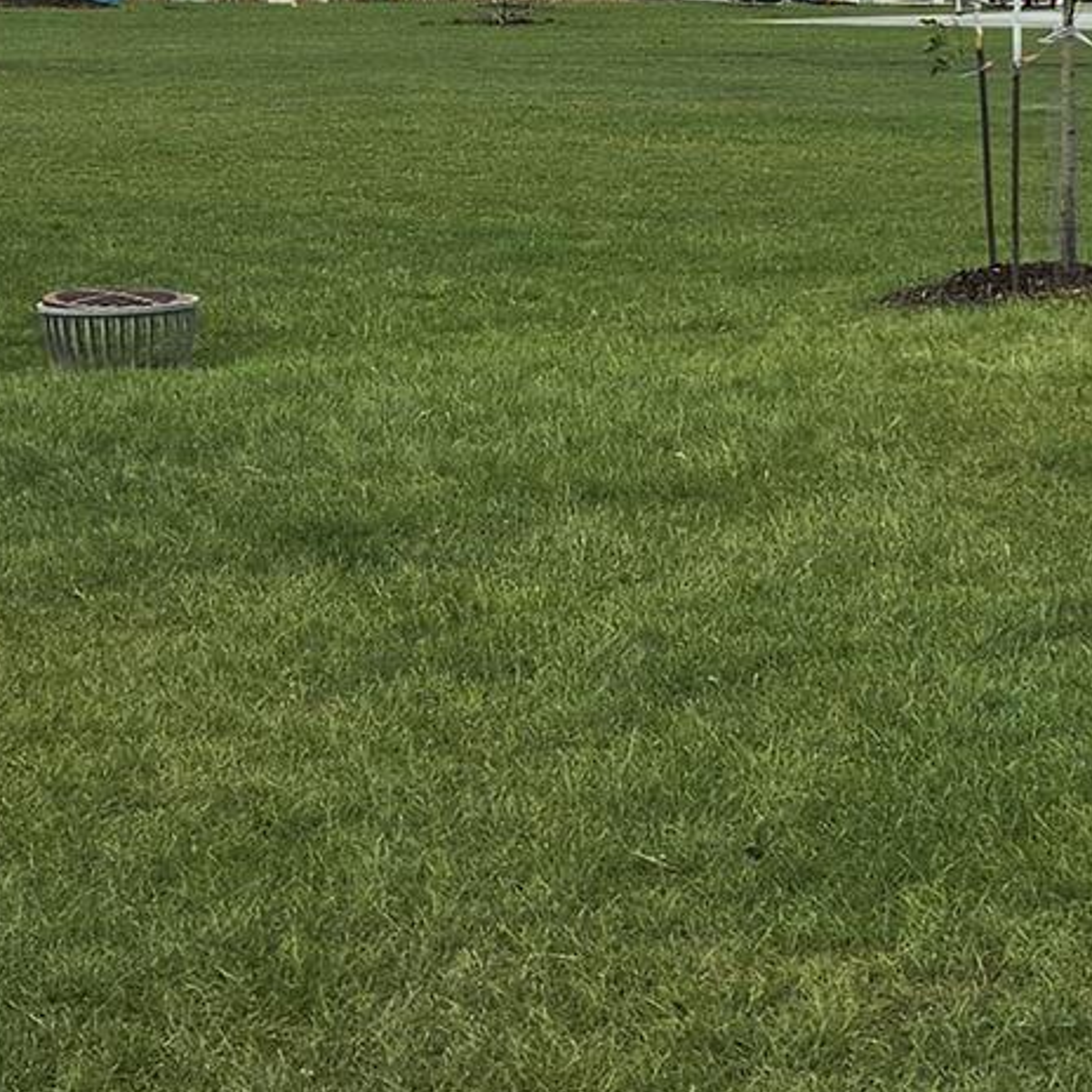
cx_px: 1059
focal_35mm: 101
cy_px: 125
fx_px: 3605
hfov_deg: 16.9
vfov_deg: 17.0
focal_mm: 5.4
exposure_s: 1/2730
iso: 80
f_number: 1.8
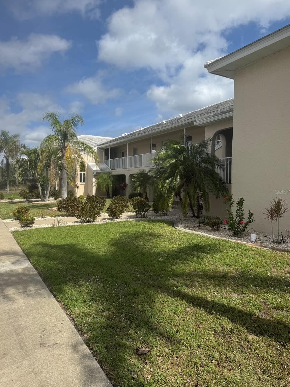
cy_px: 192
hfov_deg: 54.9
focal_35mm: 25
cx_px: 148
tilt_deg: -1.6
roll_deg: +0.0
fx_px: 279
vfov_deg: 69.4
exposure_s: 1/5814
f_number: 1.78
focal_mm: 6.76
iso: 80
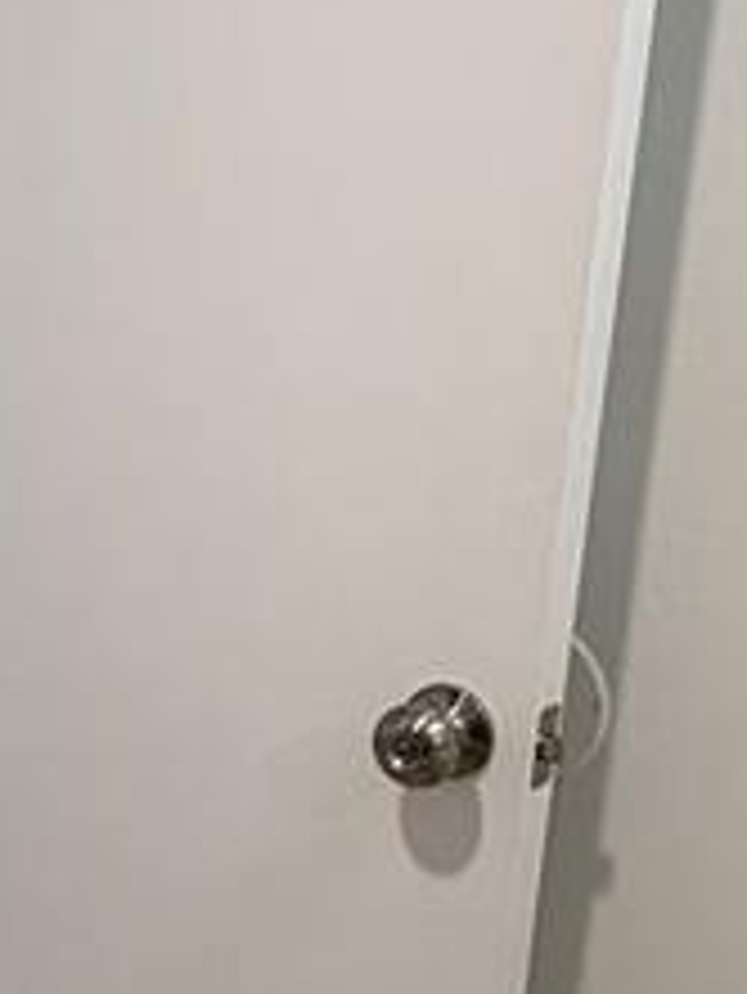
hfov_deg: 17.8
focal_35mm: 76
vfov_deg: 25.6
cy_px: 513
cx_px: -292
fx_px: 2185
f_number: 2.2
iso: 125
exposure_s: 1/120
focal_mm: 2.22
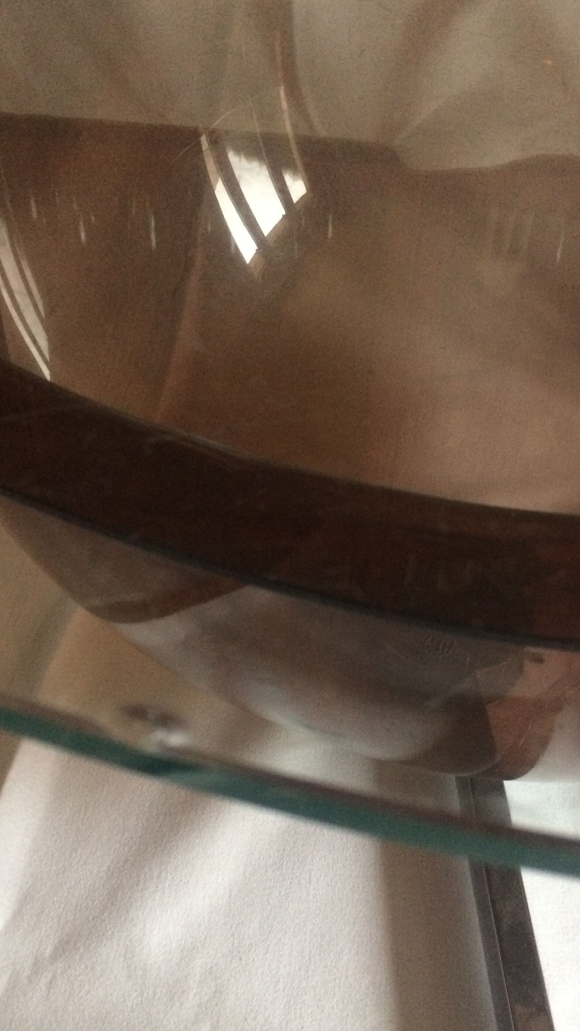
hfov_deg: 31.9
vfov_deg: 53.8
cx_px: 337
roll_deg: -2.5
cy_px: 582
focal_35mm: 37
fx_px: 1011
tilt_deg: -44.4
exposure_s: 1/25
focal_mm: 4.15
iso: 250
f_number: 2.2
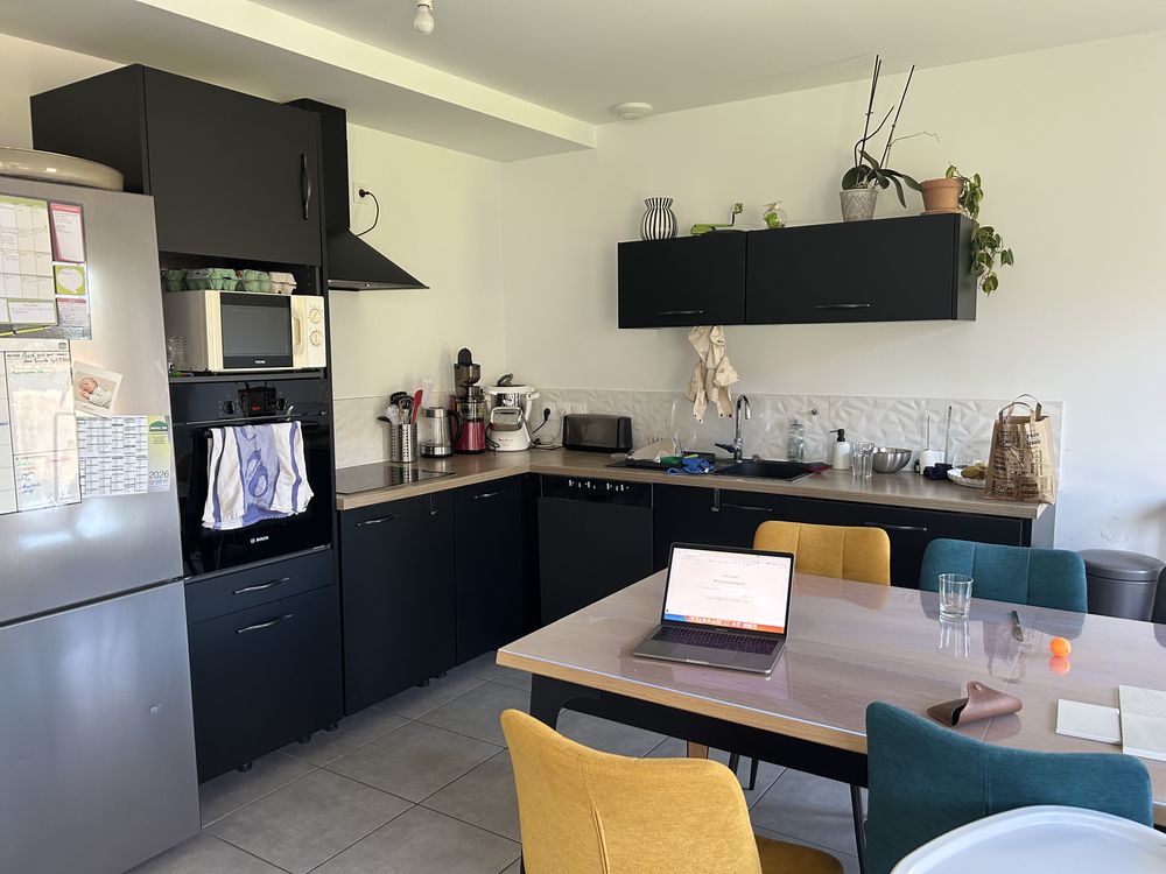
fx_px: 876
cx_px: 583
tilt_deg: -7.0
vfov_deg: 53.1
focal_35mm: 26
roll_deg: +0.5
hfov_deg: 67.3
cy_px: 437
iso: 125
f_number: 1.5
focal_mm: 5.7
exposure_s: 1/73
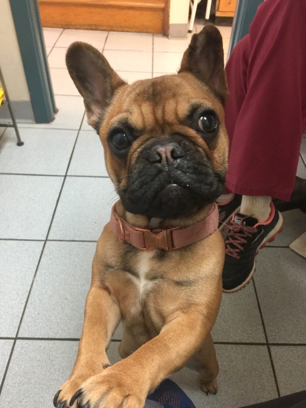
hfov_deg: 48.2
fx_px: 342
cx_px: 153
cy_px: 204
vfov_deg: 61.7
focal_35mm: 29
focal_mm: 4.15
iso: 100
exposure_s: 1/15
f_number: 2.2
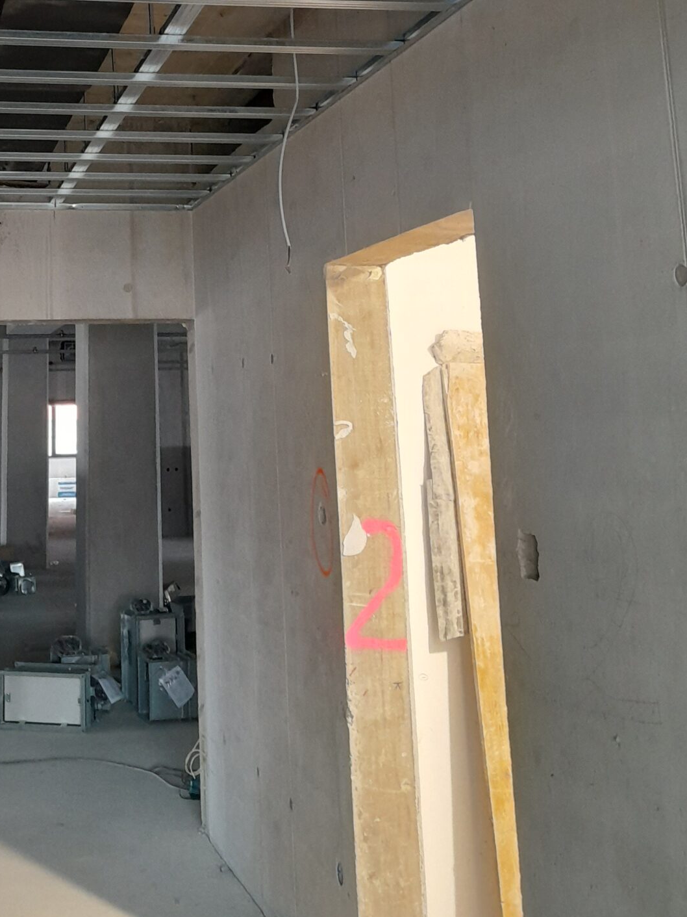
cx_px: 139
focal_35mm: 49
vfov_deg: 37.2
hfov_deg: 29.0
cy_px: 155
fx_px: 1297
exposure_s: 1/50
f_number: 1.8
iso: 250
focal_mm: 4
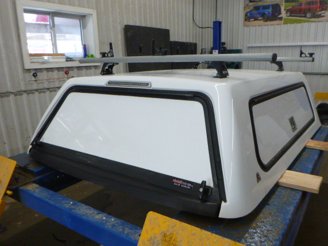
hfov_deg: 63.2
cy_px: 134
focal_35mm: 28
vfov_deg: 49.7
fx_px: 265
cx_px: 183
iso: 320
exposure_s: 1/60
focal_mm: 4.5
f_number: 3.9
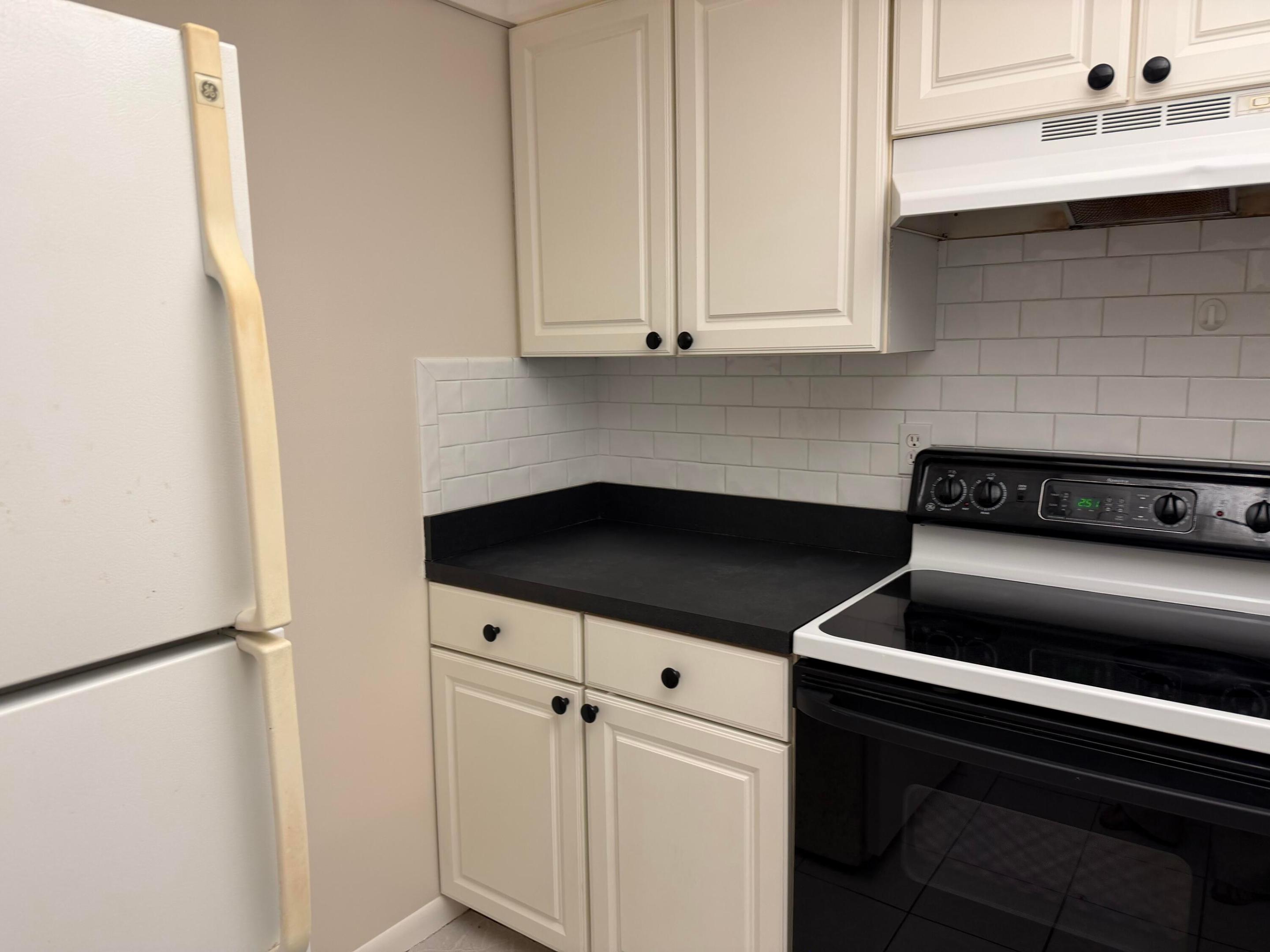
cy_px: 476
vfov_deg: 56.8
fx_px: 881
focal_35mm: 24
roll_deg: +1.1
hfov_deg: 71.6
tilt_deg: -8.5
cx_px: 635
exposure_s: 1/60
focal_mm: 6.76
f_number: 1.78
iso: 160
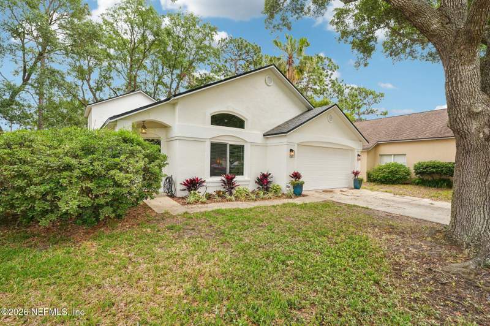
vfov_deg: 70.3
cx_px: 245
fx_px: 231
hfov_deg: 93.3
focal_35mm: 17
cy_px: 163
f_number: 11
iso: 100
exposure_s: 1/25
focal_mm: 17
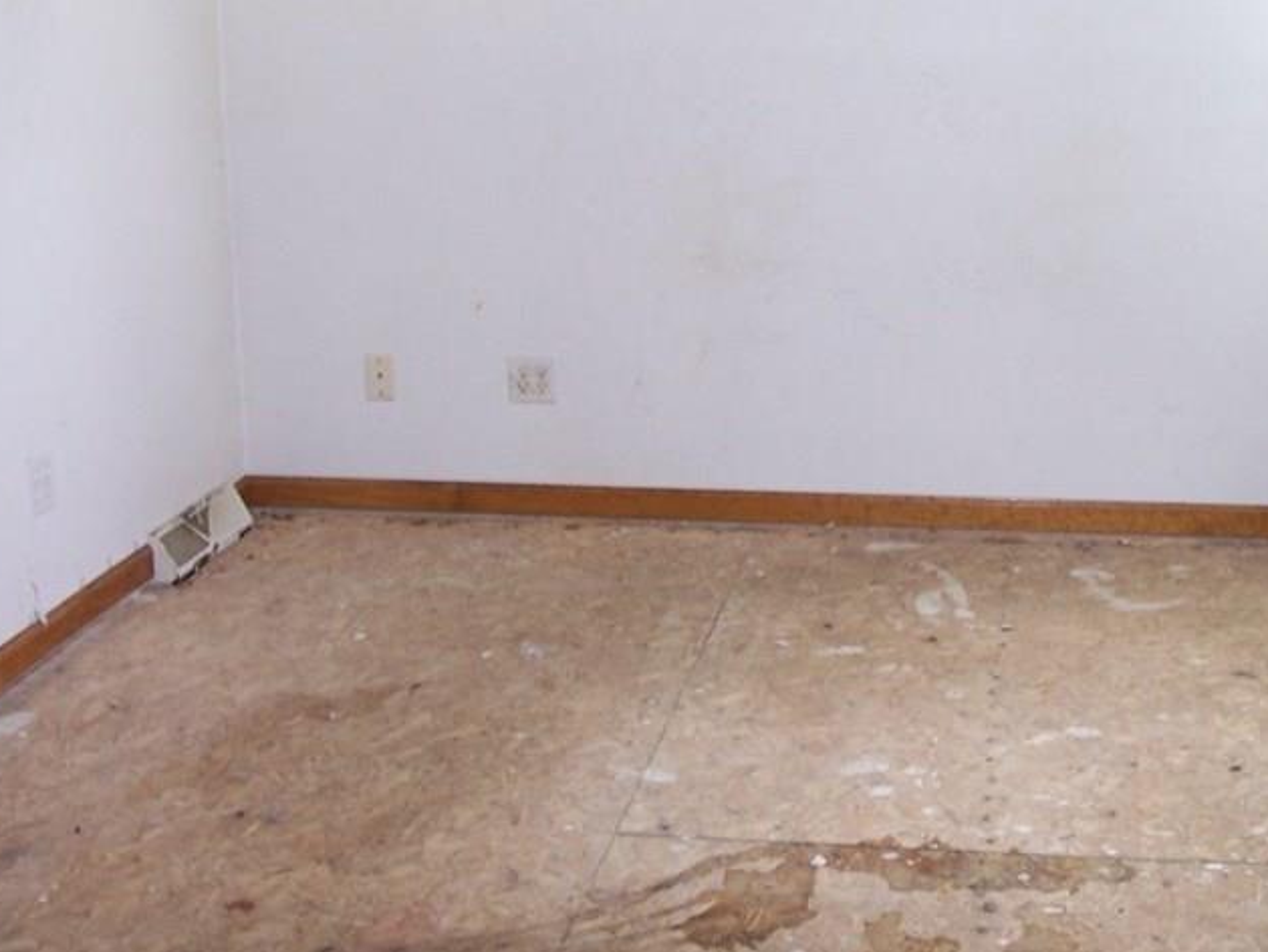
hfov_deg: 33.5
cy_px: 353
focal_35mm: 57
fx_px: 2088
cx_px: 841
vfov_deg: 25.6
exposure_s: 1/90
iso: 140
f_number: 2.8
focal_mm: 6
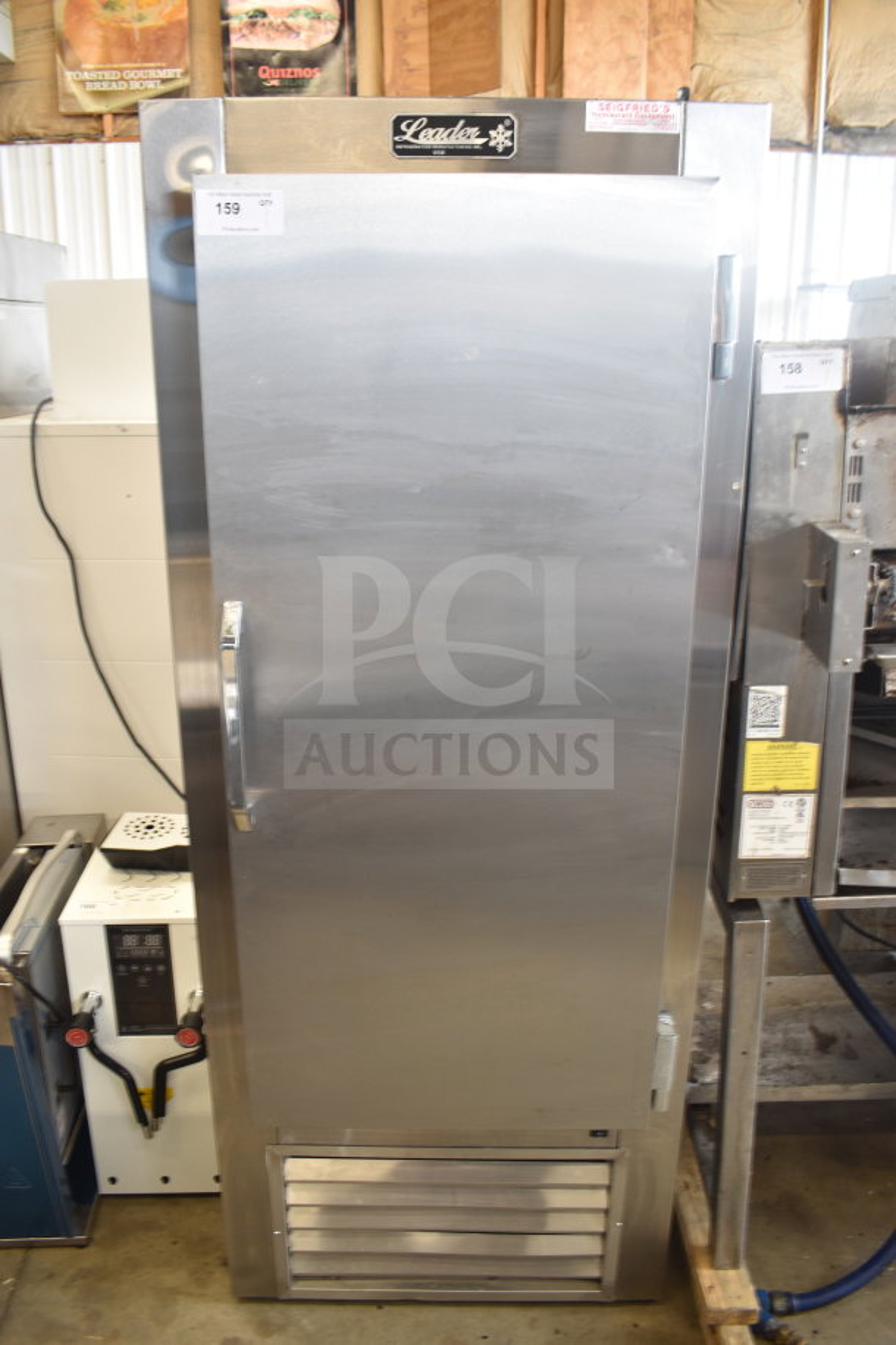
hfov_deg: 47.9
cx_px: 448
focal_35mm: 27
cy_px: 672
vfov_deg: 67.4
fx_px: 1008
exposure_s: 1/30
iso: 400
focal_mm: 18
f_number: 3.5
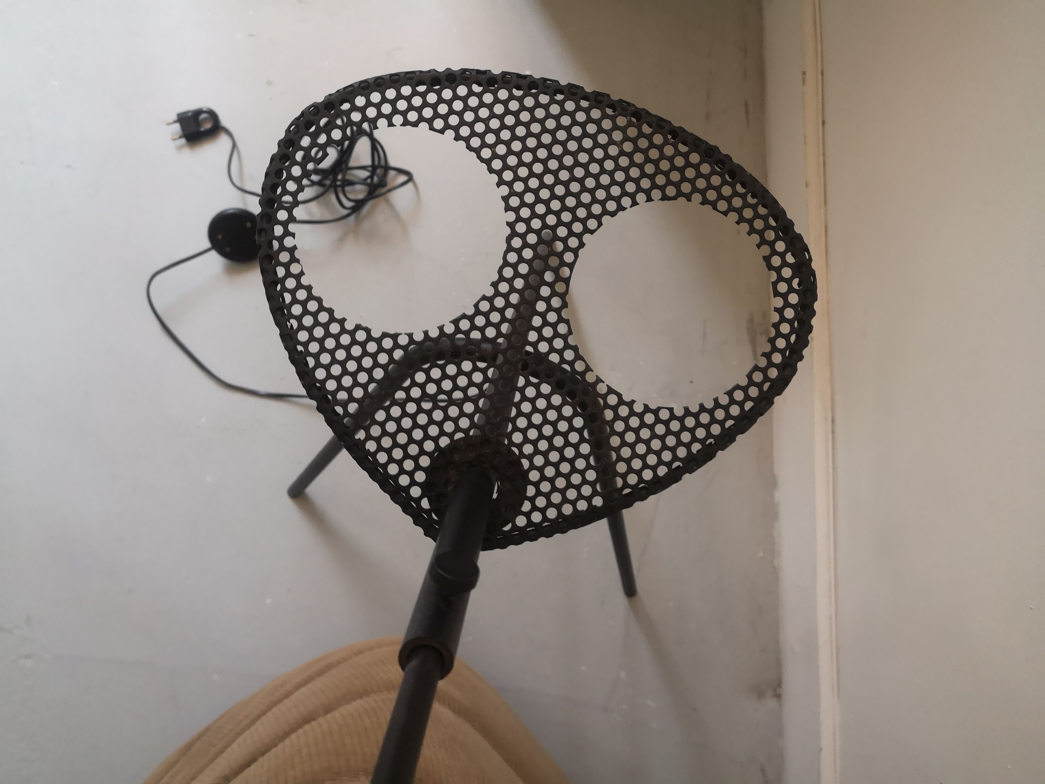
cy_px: 392
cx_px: 522
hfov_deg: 65.3
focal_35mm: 27
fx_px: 815
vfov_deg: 51.4
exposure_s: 1/33.3
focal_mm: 3.95
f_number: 1.8
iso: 400
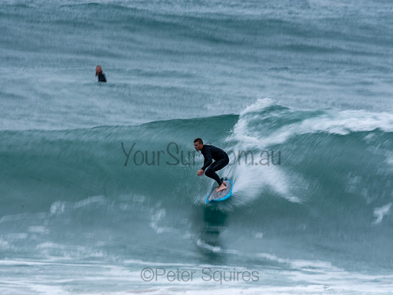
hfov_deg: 2.4
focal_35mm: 815
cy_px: 148
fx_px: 9255
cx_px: 200
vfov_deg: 1.8
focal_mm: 500
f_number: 22
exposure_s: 1/20
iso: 100
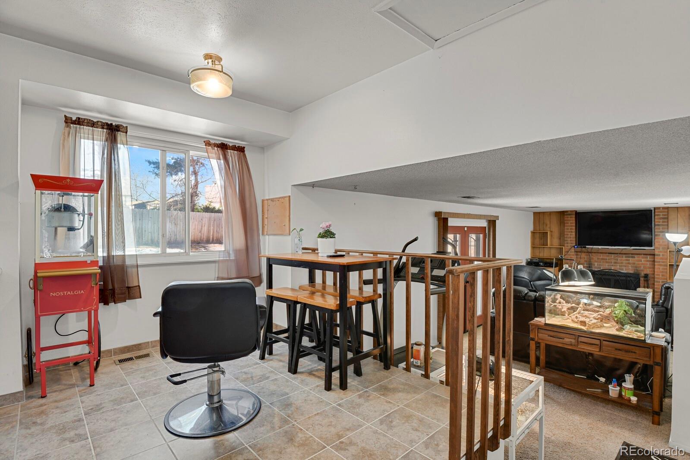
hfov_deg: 93.3
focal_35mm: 17
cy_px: 230
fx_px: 326
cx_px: 345
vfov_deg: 70.4
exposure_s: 3
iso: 250
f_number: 8
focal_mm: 17
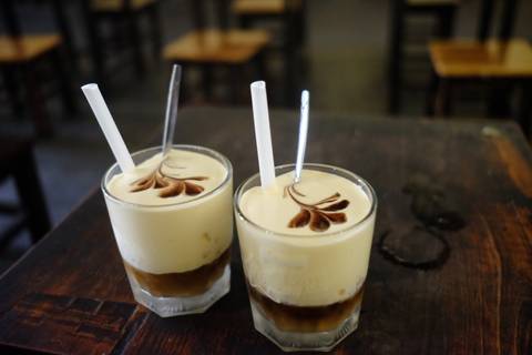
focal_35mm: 35
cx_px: 266
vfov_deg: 37.9
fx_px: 517
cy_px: 178
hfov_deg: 54.4
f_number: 2
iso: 3200
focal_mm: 23
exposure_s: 1/80
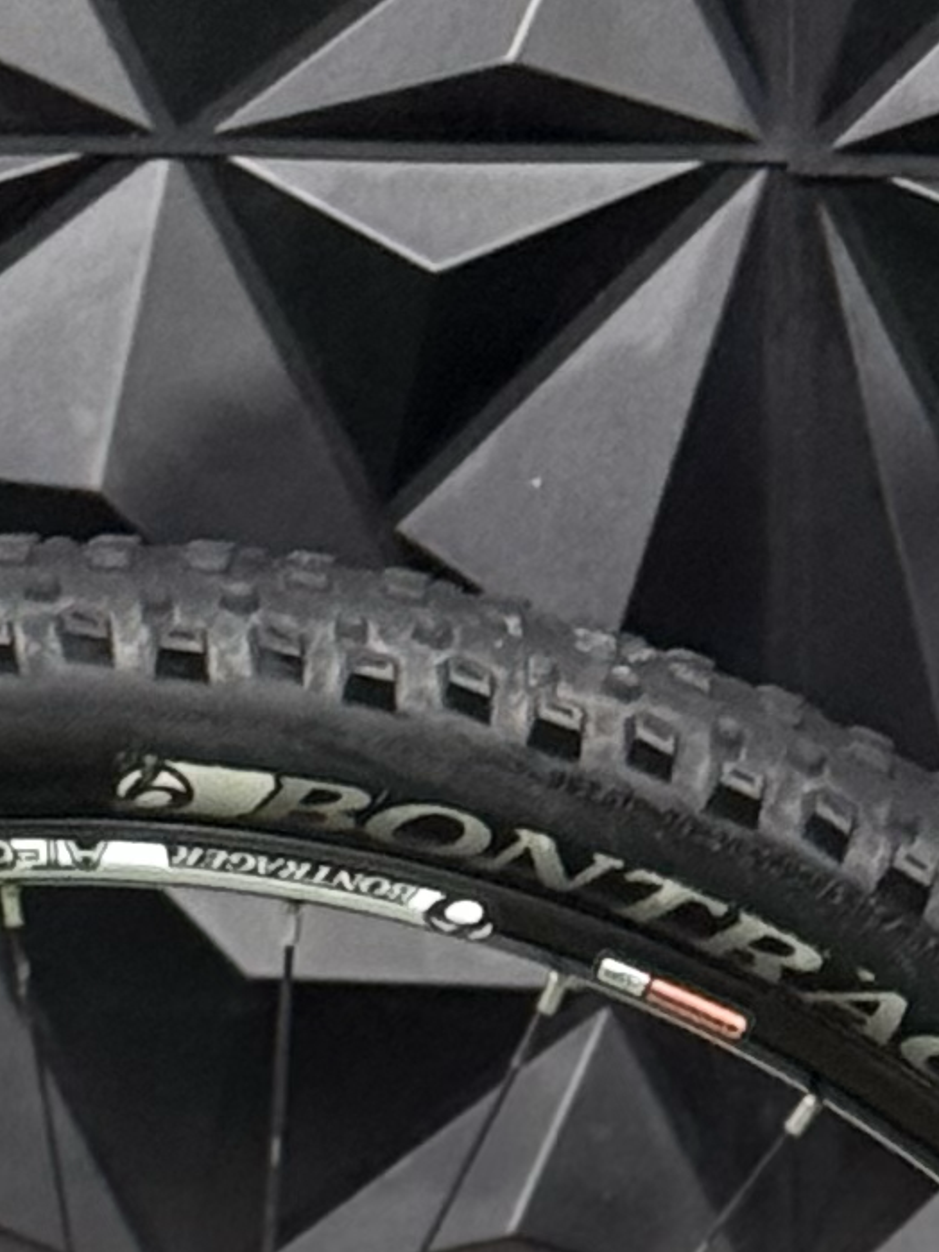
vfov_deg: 7.2
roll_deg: -0.5
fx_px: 10022
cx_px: 858
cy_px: 715
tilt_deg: -11.2
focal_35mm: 277
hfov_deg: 5.4
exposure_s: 1/60
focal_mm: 6.76
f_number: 1.78
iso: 250
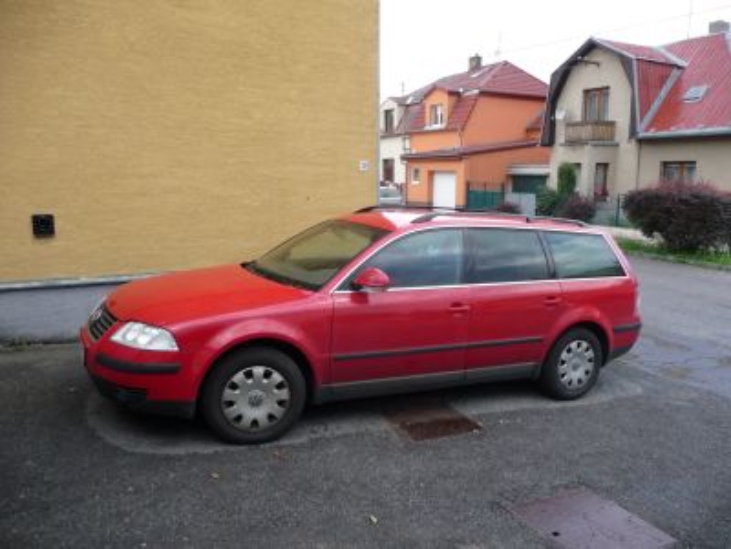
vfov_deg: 49.7
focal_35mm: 28
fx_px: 591
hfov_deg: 63.4
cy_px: 274
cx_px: 366
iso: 200
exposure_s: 1/250
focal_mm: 4.7
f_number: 3.3
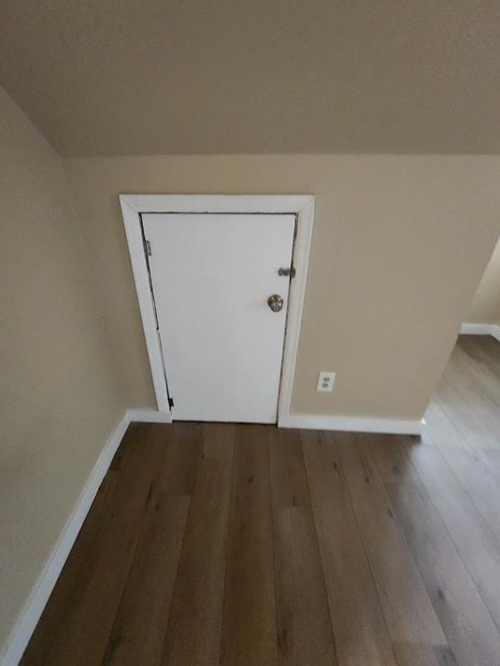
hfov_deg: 85.6
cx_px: 236
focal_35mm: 14
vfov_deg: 102.0
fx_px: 270
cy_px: 328
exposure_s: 1/24
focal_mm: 2.2
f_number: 2.2
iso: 800
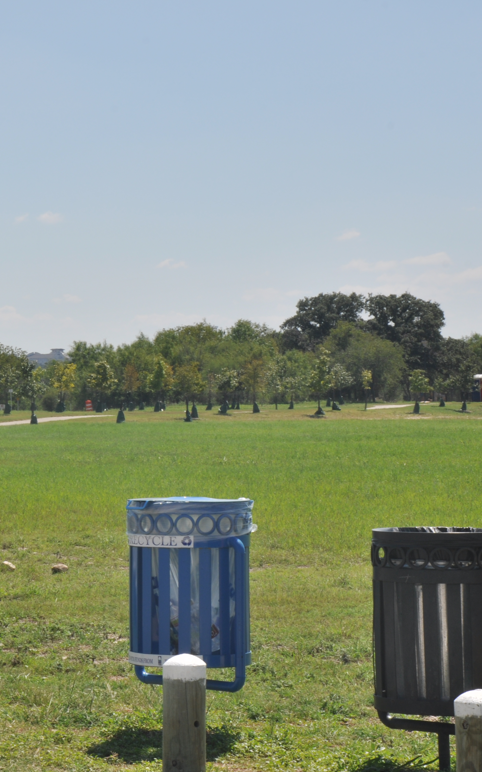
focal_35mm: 143
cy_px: 387
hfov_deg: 9.1
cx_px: 9
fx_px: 3006
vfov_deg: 14.6
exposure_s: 1/80
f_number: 20
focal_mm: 62
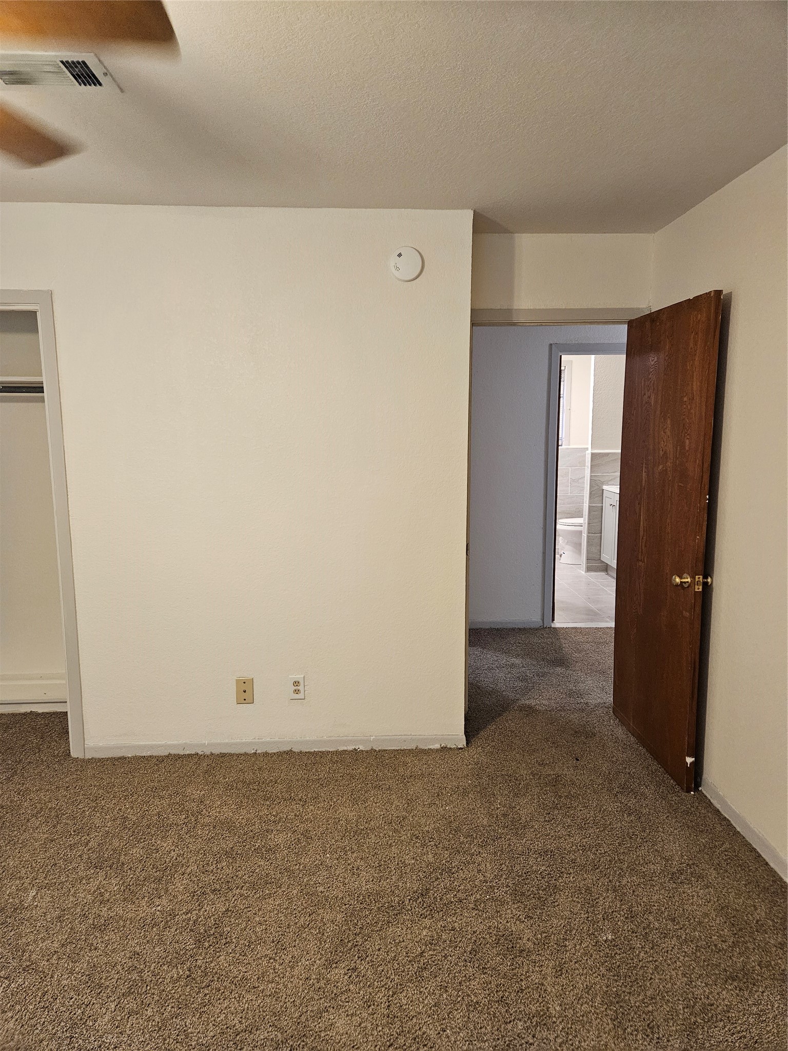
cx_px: 394
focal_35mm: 23
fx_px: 698
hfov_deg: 58.9
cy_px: 526
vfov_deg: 73.9
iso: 640
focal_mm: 5.4
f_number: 1.8
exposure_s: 1/120
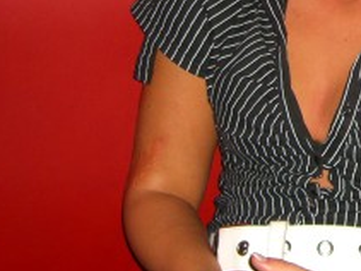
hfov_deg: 17.4
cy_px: 0
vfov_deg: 13.5
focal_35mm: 108
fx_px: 1126
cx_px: 436
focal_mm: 7.9
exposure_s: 1/60
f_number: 2.8
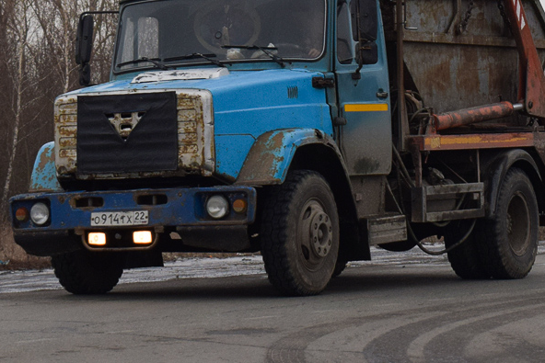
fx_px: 2302
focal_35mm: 152
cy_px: 37
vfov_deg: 9.0
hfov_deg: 13.5
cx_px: 263
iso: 400
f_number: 5.6
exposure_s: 1/640
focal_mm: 50
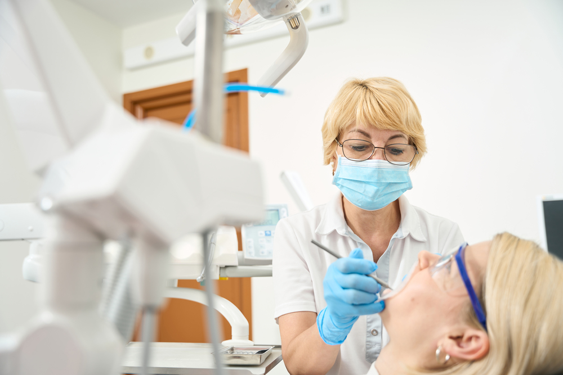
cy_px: 188
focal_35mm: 35
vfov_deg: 37.5
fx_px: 554
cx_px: 282
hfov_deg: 53.9
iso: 100
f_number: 3.2
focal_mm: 35.4
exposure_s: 1/250
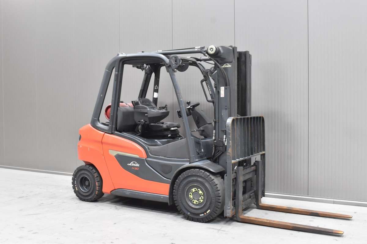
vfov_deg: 35.5
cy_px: 122
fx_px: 382
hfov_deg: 51.3
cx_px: 184
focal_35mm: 38
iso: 1600
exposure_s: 1/10
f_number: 7.1
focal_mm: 25
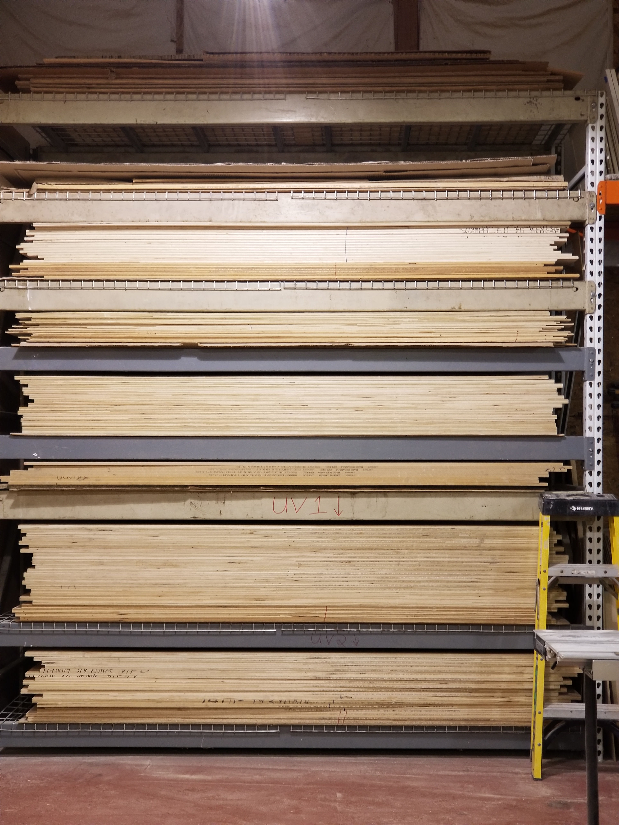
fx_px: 1240
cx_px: 310
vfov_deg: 36.8
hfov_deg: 28.0
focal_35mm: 52
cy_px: 412
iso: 64
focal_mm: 6
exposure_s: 1/30
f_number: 2.4
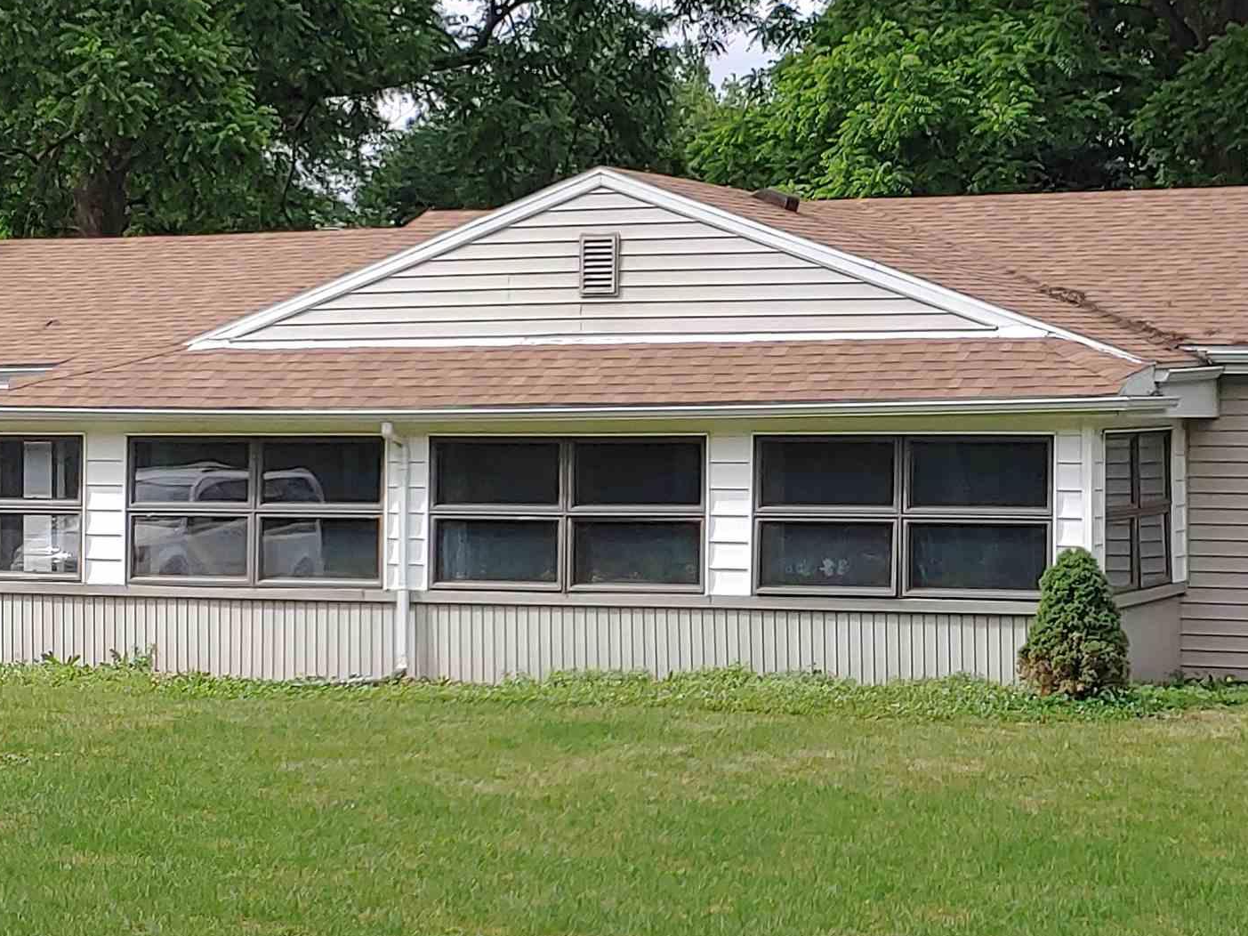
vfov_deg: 18.2
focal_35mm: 81
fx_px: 2920
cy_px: 359
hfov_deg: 23.9
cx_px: 928
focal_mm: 4.23
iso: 50
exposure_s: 1/1471
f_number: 1.5
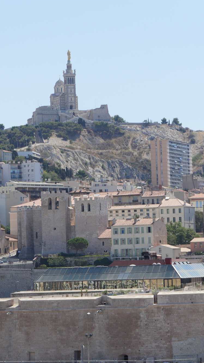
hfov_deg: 7.1
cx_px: 72
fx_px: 1634
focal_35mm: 170
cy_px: 192
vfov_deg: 12.7
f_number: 7.1
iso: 200
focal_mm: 65
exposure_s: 1/400
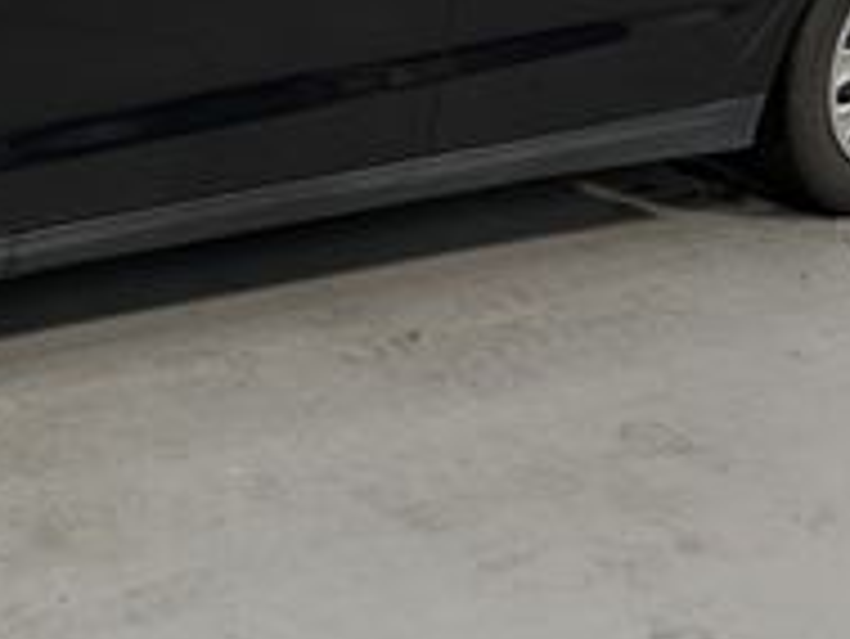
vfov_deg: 16.4
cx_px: -99
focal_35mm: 88
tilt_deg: -13.9
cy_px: -45
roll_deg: -2.8
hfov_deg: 21.1
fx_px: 2162
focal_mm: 6.93
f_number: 1.8
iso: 50
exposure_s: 1/137
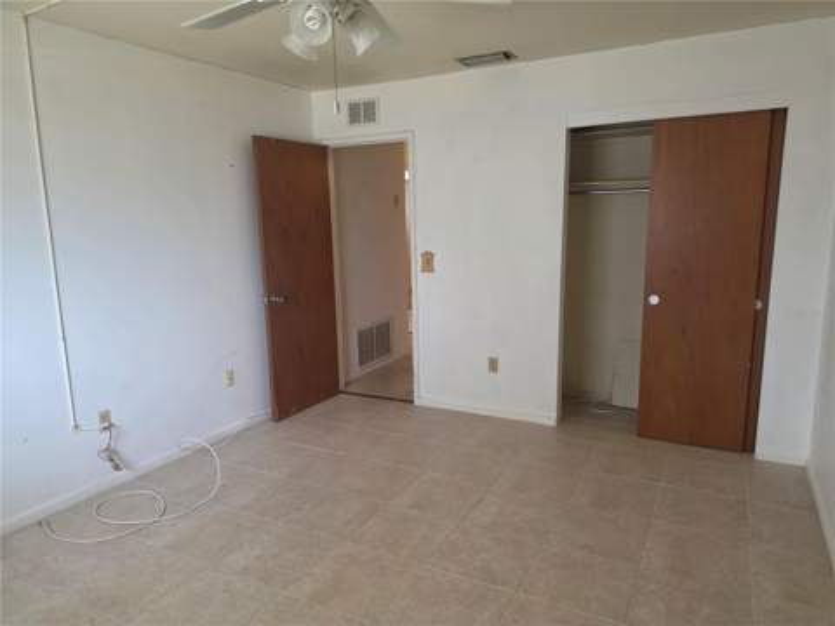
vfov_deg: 58.9
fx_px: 555
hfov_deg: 73.9
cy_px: 313
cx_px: 418
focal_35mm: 23
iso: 320
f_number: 1.4
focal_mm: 6.5
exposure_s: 1/120
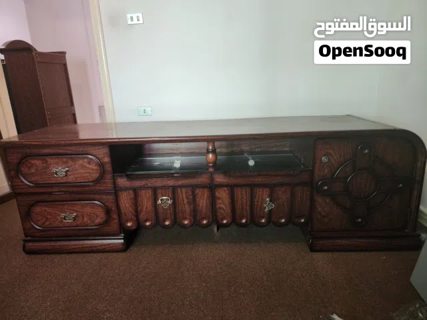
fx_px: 284
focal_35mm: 23
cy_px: 160
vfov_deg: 58.9
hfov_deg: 73.9
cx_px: 214
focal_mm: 6.4
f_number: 1.8
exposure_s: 1/100
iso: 500
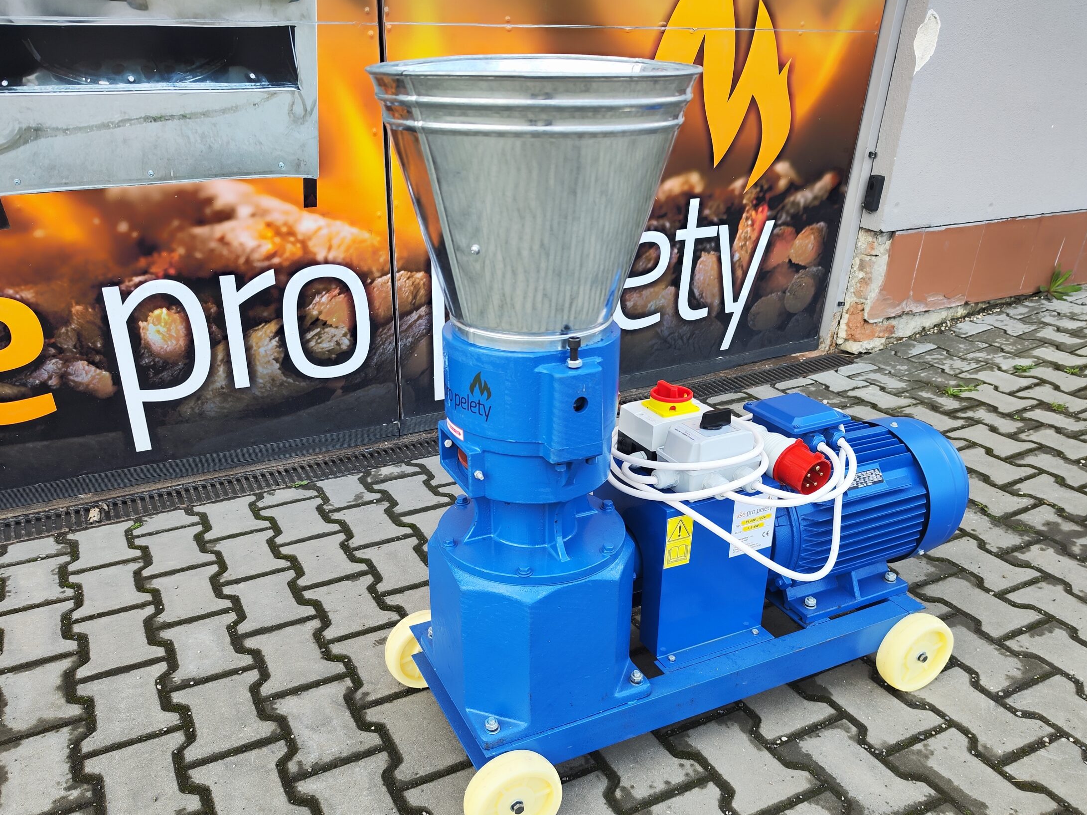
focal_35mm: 27
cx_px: 518
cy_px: 475
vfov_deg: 51.1
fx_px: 848
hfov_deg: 65.3
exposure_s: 1/148
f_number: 1.69
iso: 50
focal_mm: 7.01
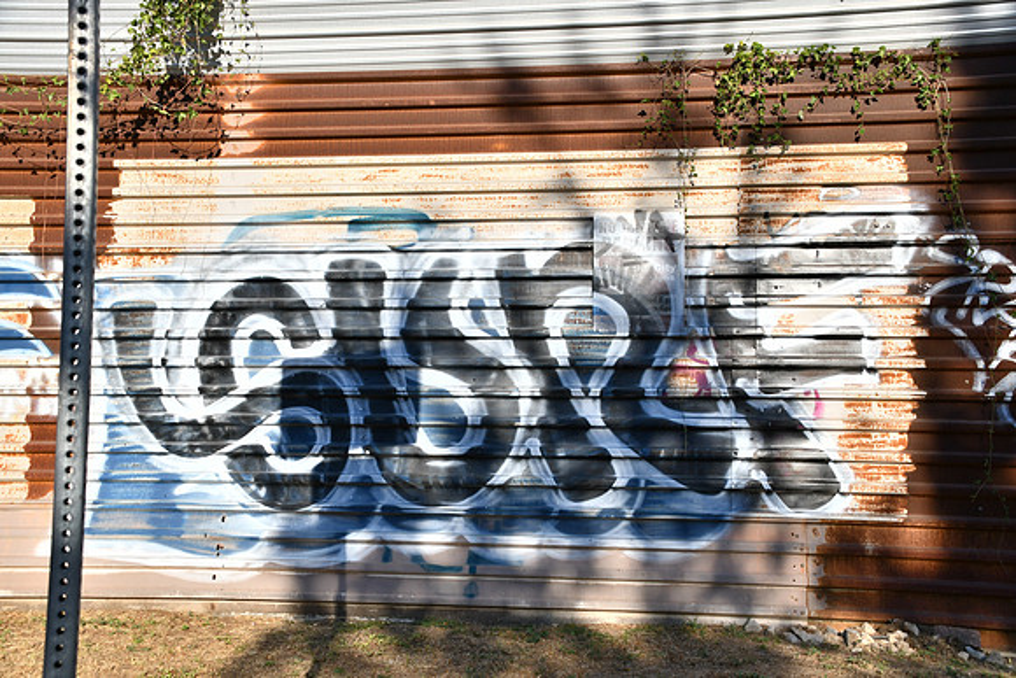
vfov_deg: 31.9
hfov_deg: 46.4
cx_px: 508
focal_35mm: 42
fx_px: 1186
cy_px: 339
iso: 100
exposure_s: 1/320
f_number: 9
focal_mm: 28
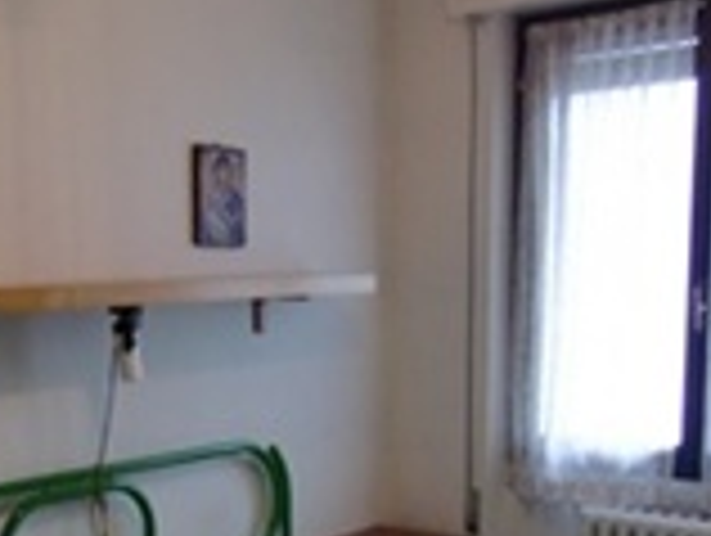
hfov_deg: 35.6
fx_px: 1090
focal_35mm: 53
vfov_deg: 26.5
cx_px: 216
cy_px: 498
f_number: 3.2
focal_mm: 4.3
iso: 400
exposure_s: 1/30
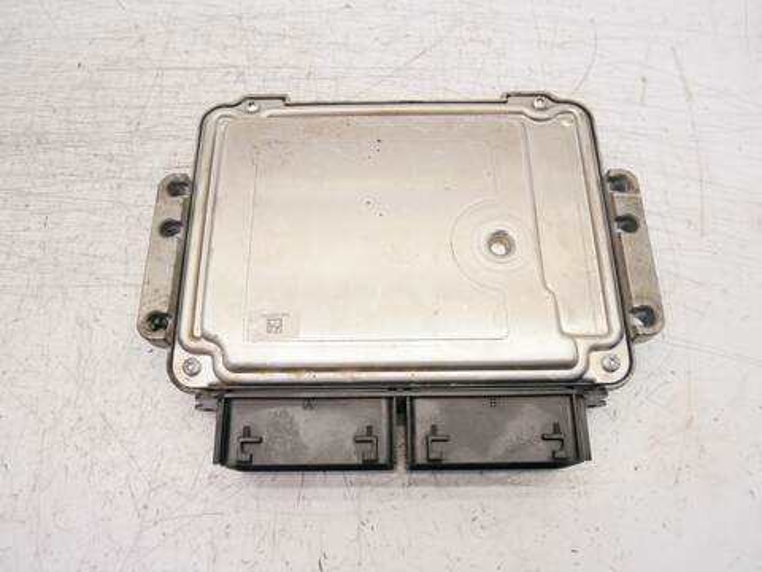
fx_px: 572
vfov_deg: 53.1
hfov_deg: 67.3
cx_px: 381
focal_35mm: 26
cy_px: 286
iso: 200
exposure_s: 1/100
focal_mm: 13
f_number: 3.6
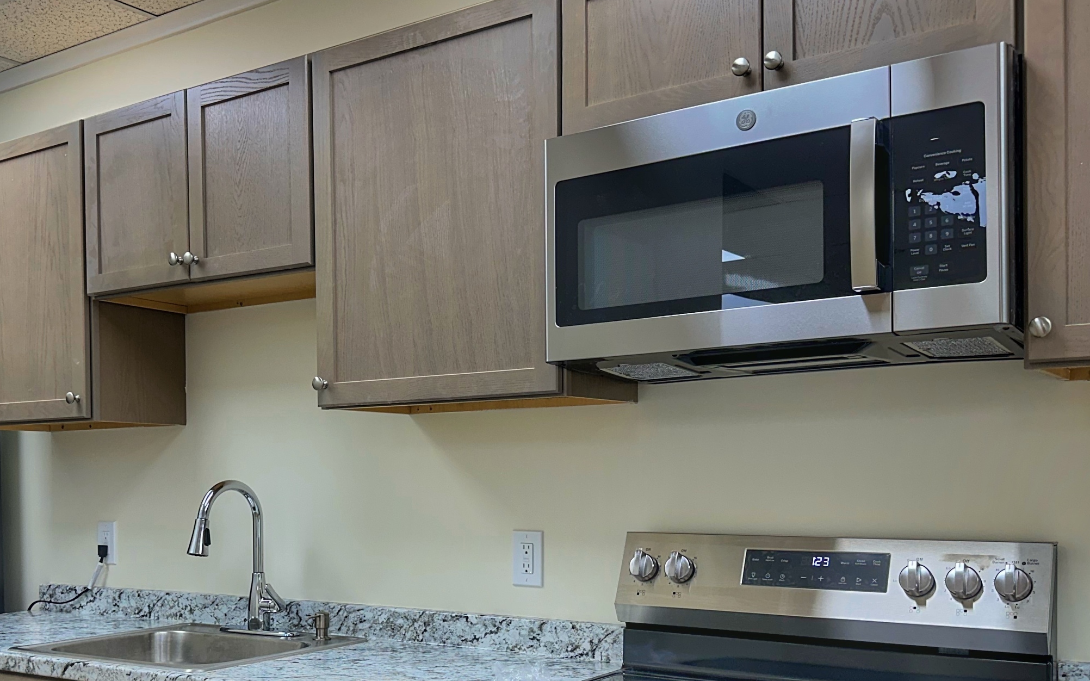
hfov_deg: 50.1
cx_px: 445
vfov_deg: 32.3
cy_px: 486
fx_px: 1158
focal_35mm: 39
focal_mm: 6.86
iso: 100
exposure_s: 1/120
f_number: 1.78
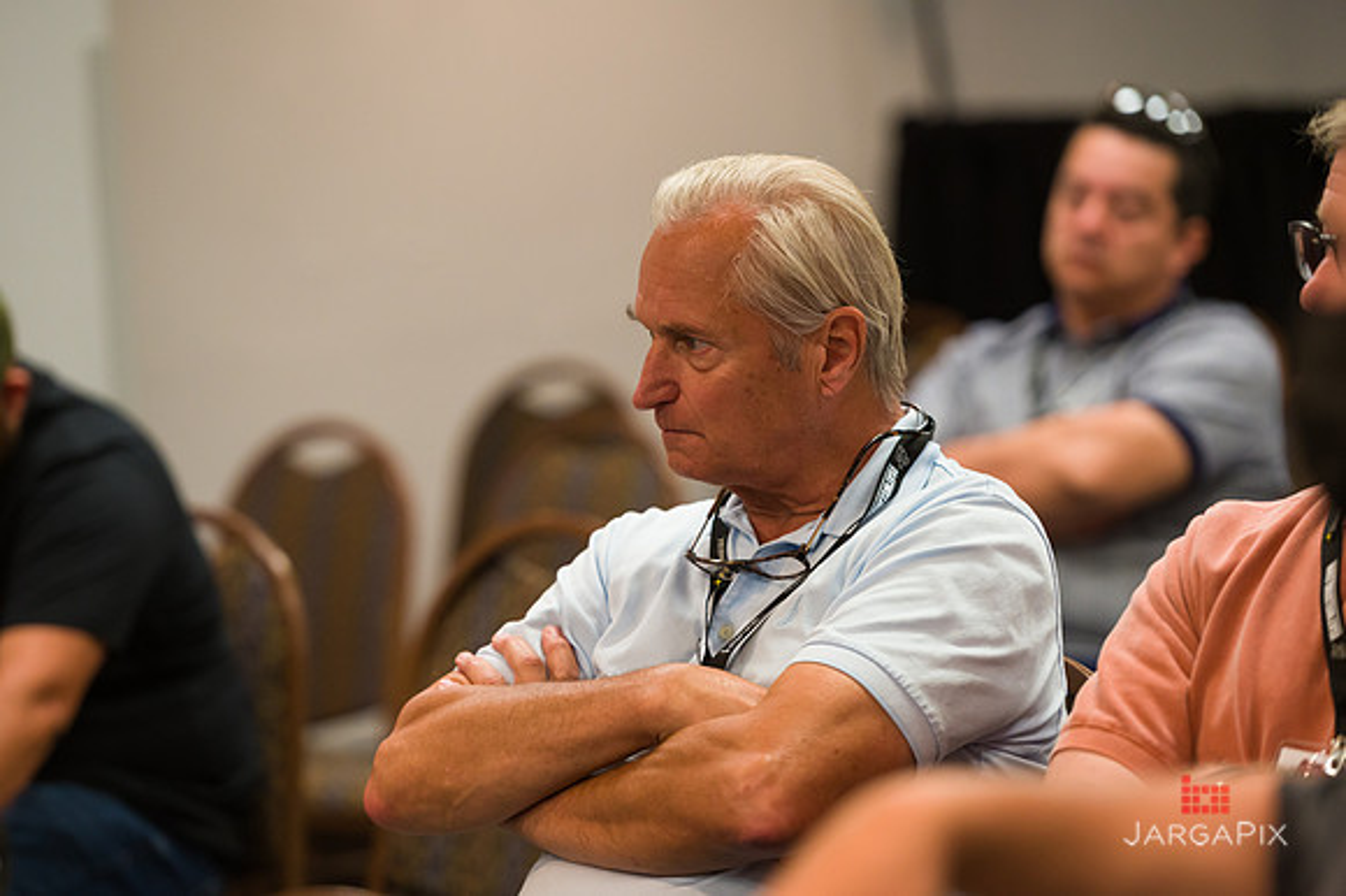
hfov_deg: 12.5
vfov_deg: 8.3
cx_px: 673
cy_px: 448
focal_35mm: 165
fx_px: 6165
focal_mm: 165
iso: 2500
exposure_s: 1/125
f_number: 3.2
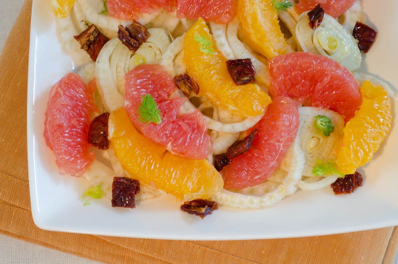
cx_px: 199
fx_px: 827
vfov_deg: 18.1
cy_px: 132
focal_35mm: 75
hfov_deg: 27.1
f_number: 16
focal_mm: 50
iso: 200
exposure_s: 1/1.25
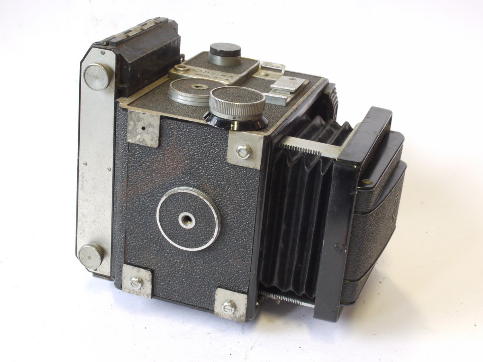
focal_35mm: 60
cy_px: 181
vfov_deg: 24.4
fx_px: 837
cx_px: 242
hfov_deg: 32.2
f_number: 11
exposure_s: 1/20
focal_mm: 30
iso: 800
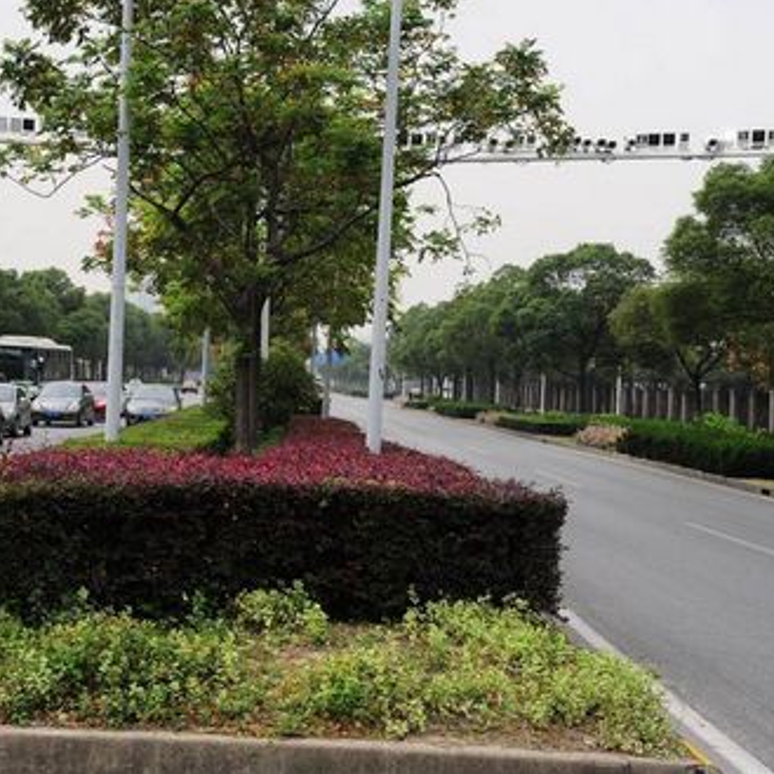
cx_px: 280
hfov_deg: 25.6
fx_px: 1695
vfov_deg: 25.7
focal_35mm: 67
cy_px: 386
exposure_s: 1/250
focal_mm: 52
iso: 500
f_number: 11
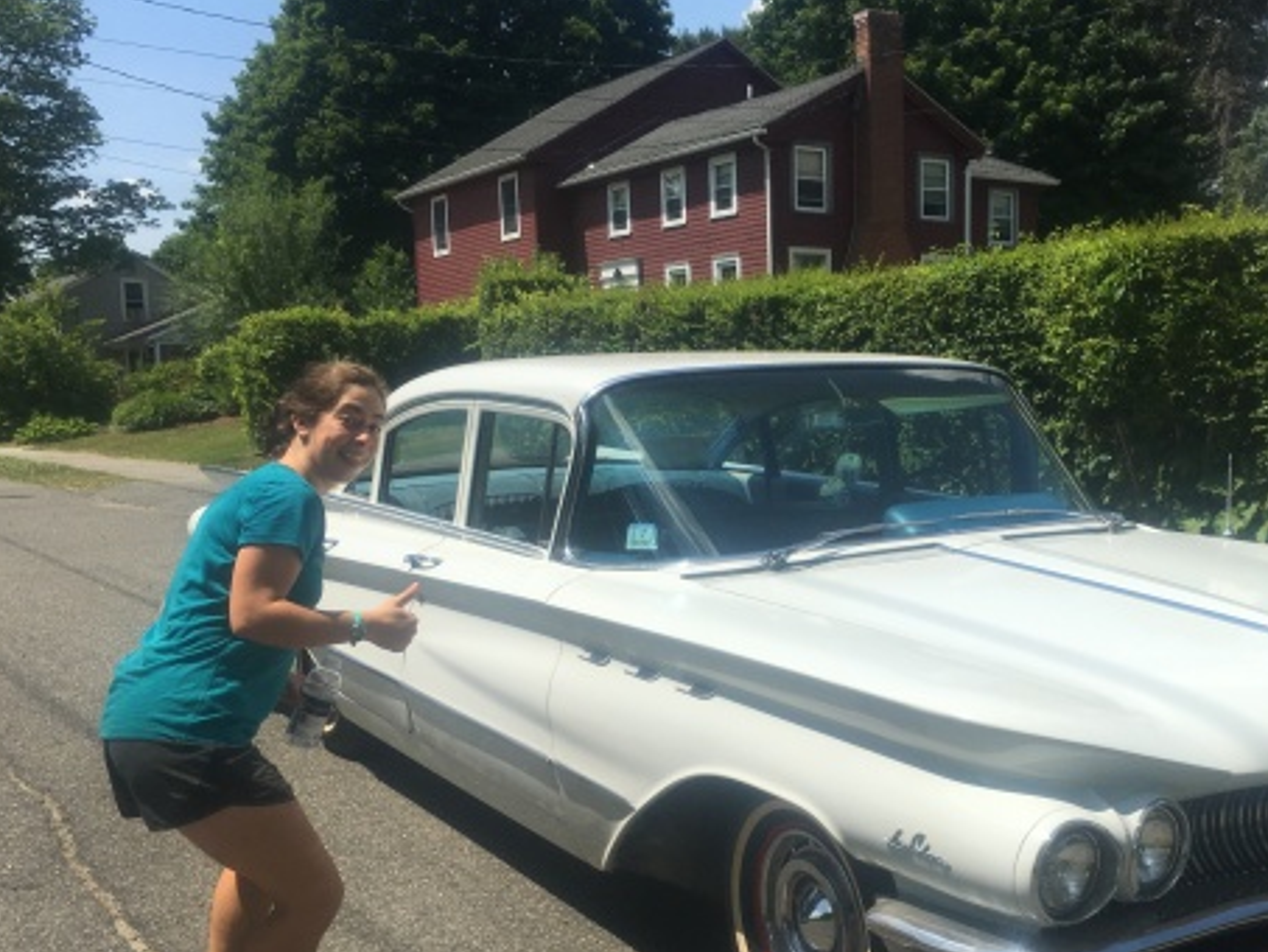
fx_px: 1502
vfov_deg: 34.8
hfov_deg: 45.3
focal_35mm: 41
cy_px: 638
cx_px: 815
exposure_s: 1/2653
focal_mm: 4.15
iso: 25
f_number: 2.2
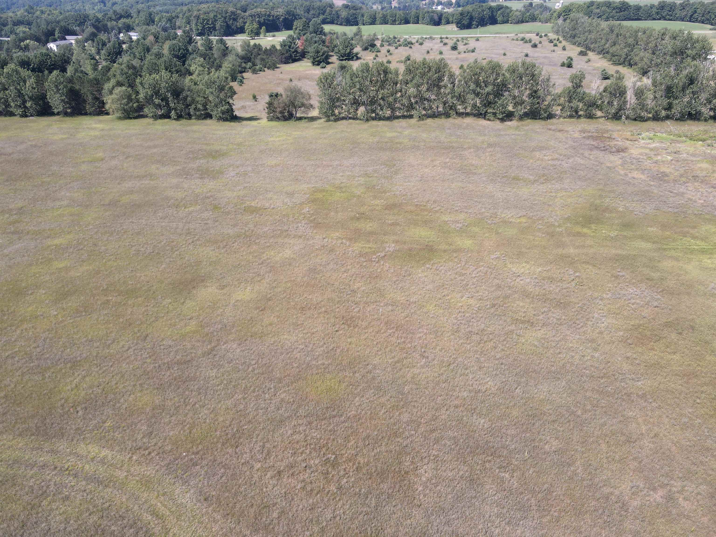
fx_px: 496
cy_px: 268
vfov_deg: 56.8
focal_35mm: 24
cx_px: 358
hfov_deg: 71.6
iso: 110
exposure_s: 1/350
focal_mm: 4.5
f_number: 2.8
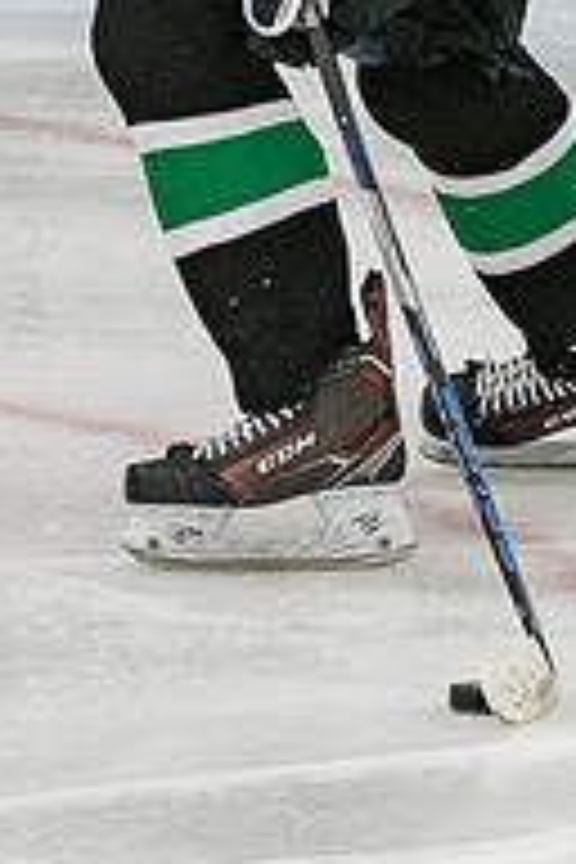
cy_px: -197
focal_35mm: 816
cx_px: 400
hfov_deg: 1.7
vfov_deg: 2.5
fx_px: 19582
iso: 2000
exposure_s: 1/800
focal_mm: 122
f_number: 3.5
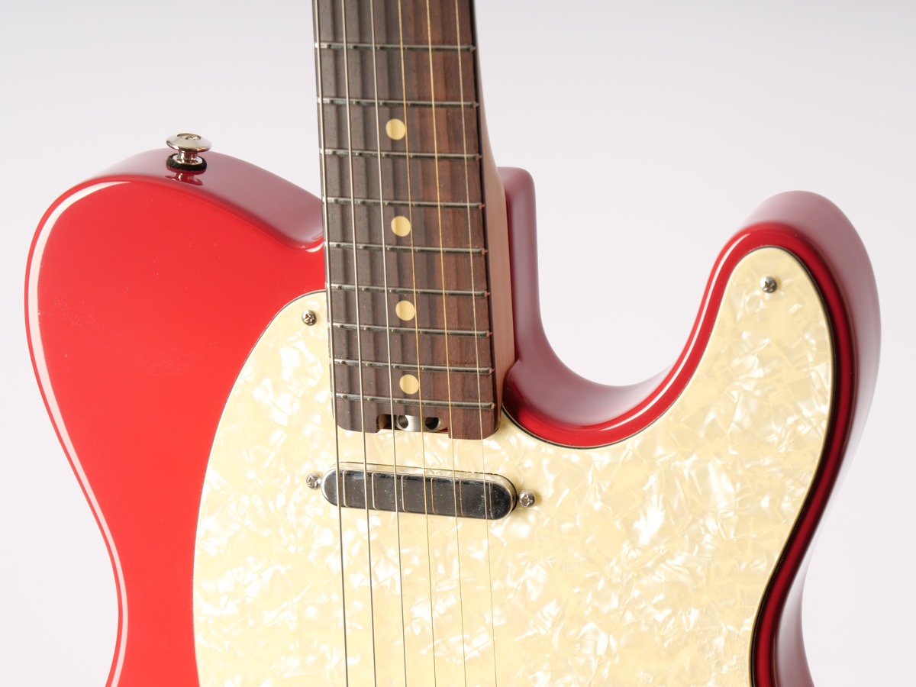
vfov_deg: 16.1
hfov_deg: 21.3
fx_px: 2434
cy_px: 344
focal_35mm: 92
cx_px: 458
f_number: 7.1
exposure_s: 1/200
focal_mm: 46
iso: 200
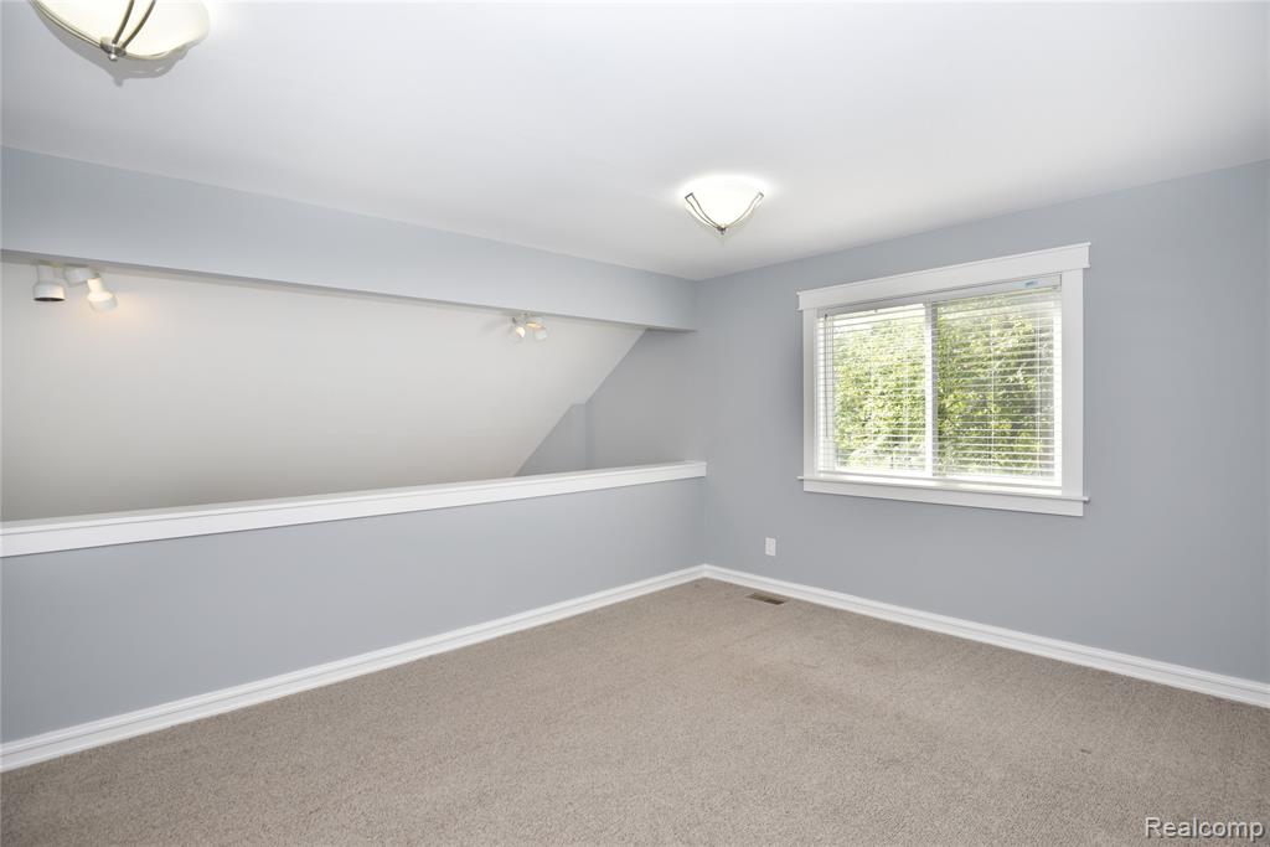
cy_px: 424
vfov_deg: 70.5
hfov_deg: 93.3
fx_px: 600
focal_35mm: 17
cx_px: 635
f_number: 6.3
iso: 125
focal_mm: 17
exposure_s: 1/60
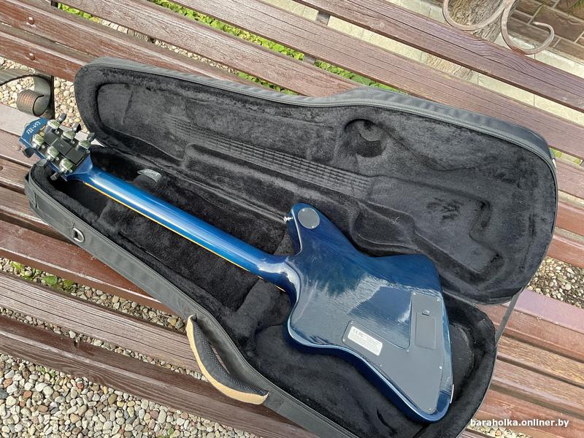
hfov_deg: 61.7
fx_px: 489
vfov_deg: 48.2
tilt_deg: -54.5
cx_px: 292
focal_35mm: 29
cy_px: 219
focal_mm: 3
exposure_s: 1/122
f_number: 1.8
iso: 20
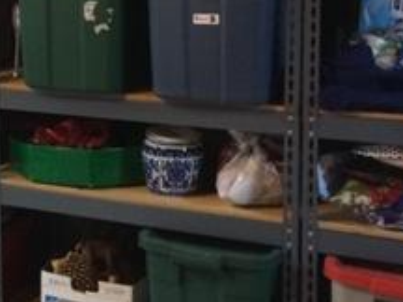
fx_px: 1001
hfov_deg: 21.2
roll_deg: +1.5
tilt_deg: -6.3
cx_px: -78
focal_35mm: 86
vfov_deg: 17.0
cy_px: 41
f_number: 2.2
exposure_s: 1/24
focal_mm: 4.15
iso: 250
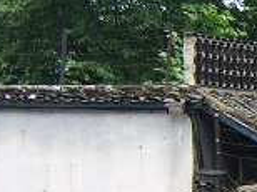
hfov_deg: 15.2
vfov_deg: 12.2
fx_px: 897
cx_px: 370
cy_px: 147
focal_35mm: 121
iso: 50
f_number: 2.7
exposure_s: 1/84
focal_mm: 8.13
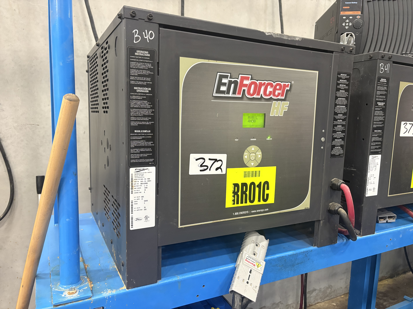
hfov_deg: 67.3
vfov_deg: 53.1
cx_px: 206
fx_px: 310
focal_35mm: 26
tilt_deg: -6.5
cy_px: 154
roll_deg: -0.3
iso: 400
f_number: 1.6
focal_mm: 5.96
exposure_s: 1/60
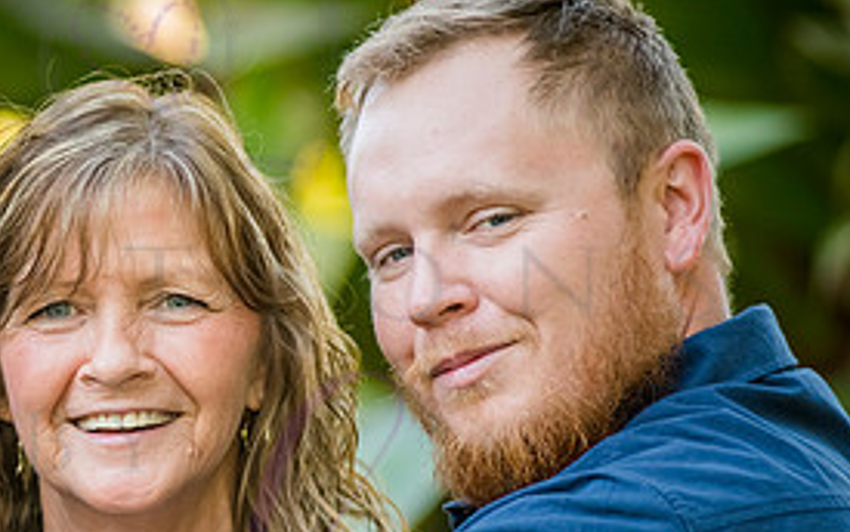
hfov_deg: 6.3
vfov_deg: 3.9
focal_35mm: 333
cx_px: 151
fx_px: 7716
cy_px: 435
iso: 800
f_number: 3.5
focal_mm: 155
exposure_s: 1/500
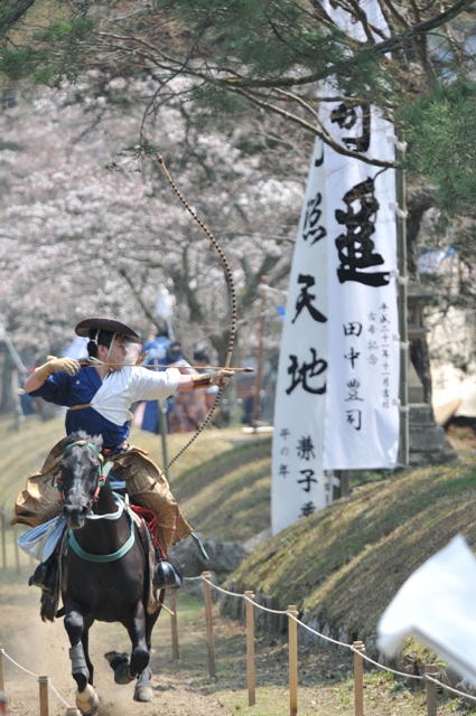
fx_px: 8949
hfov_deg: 3.0
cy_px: 358
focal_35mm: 450
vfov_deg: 4.6
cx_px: 238
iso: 320
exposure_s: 1/500
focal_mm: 300
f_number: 5.6
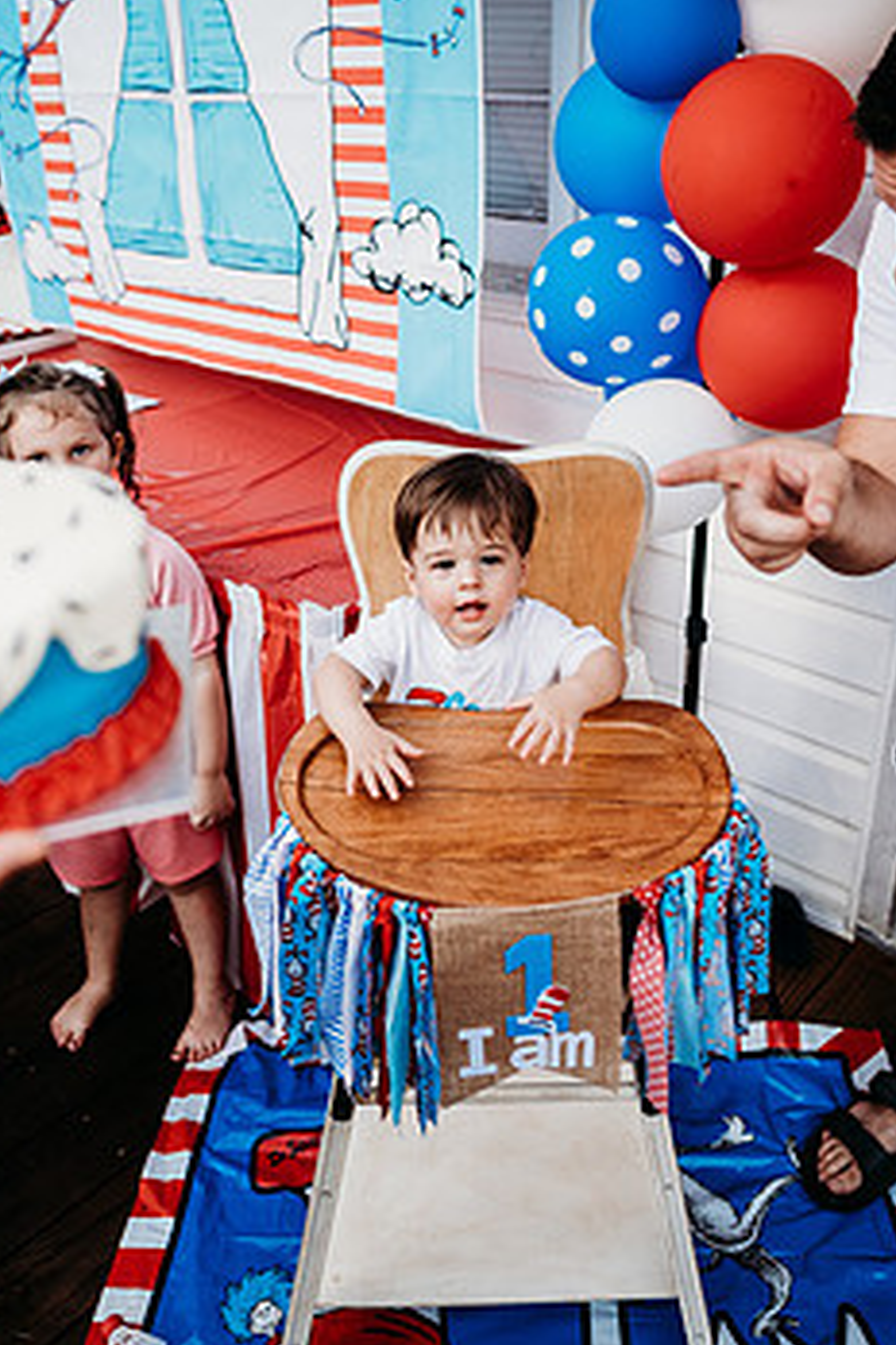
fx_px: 1157
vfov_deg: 60.1
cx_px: 490
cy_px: 587
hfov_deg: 42.3
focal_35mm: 31
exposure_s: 1/320
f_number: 2.5
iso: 400
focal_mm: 24
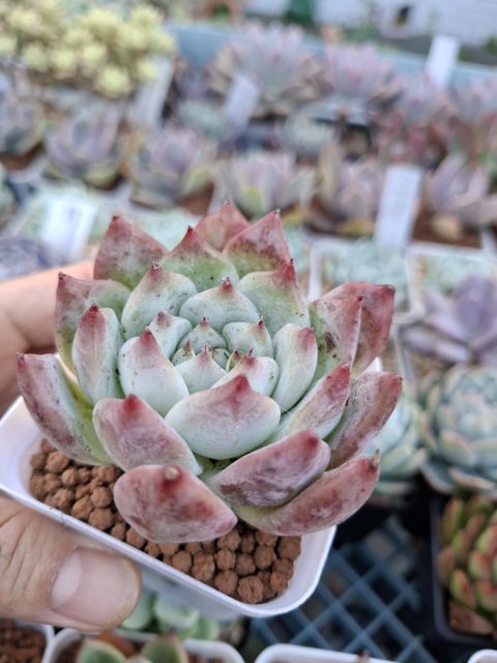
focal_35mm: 23
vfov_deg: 73.9
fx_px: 440
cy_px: 332
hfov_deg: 58.9
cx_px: 248
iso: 100
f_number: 1.8
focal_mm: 5.54
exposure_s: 1/100
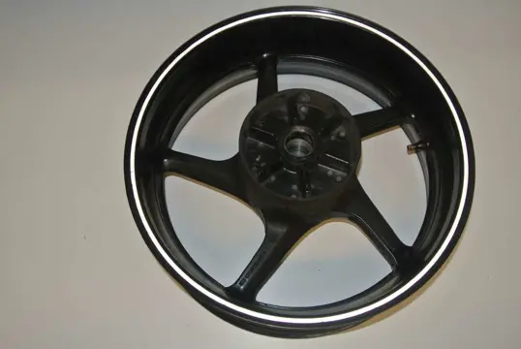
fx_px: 522
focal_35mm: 36
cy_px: 174
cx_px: 260
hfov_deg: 53.1
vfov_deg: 37.0
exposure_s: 1/60
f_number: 4
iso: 200
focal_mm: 13.6
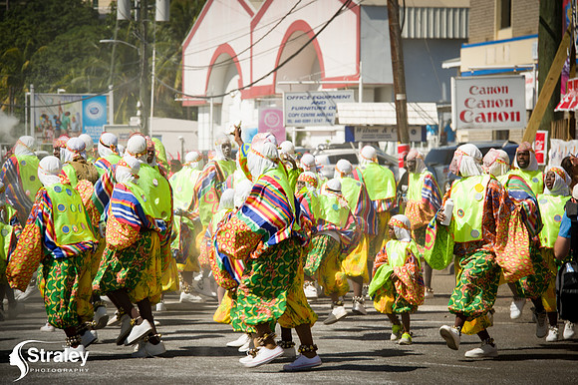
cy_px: 192
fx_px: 2728
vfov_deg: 8.1
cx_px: 289
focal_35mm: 170
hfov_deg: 12.1
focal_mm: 170
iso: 100
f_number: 9
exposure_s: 1/200
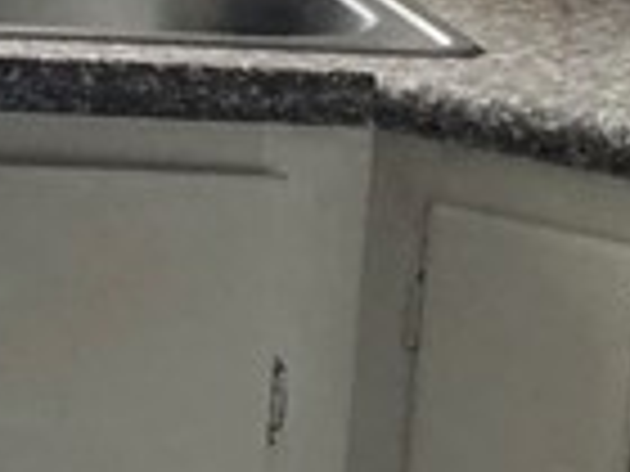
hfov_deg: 9.1
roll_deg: -2.2
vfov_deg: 7.2
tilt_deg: -8.7
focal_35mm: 205
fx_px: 3731
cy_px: -85
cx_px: -576
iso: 32
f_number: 1.8
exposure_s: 1/30
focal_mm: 3.99
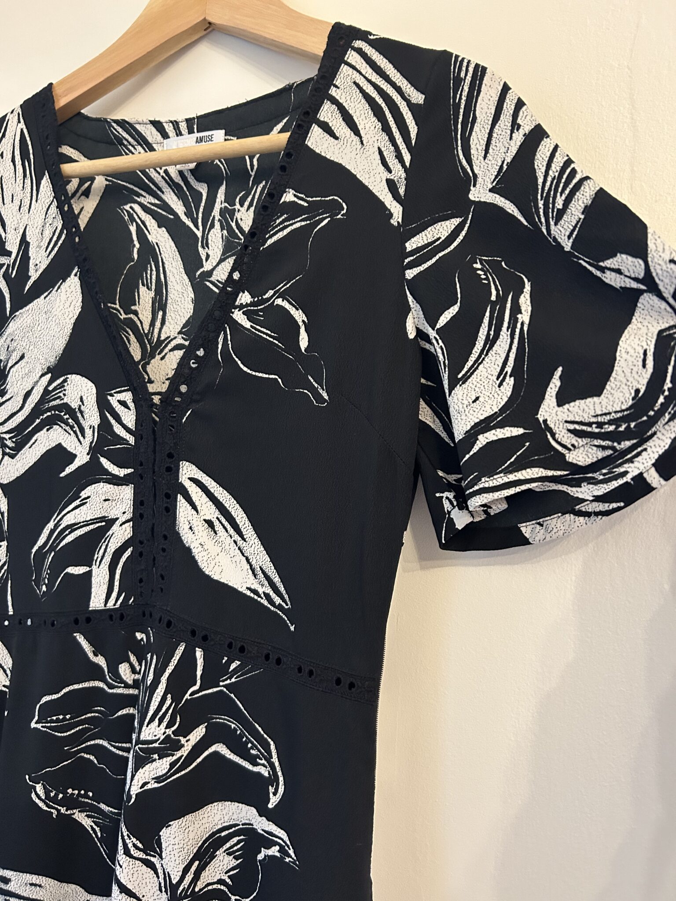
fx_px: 677
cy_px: 450
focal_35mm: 26
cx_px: 338
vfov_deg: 67.3
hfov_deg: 53.1
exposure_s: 1/60
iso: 400
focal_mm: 5.7
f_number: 1.5
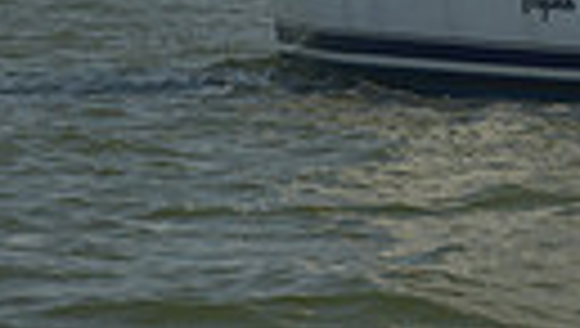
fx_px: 5083
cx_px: 672
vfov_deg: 3.5
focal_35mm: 330
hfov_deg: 6.5
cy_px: -966
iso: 200
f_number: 6.3
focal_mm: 70
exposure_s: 1/800
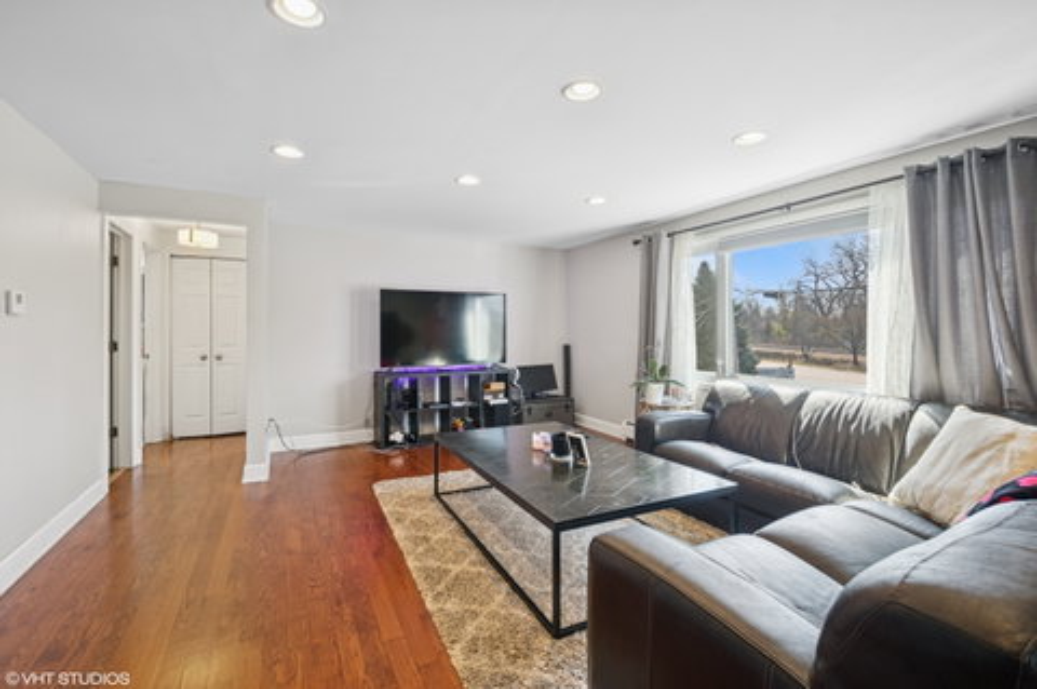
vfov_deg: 77.2
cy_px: 344
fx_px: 432
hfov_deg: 100.4
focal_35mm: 15
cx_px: 518
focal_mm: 10
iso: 200
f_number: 11
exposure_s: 1/4
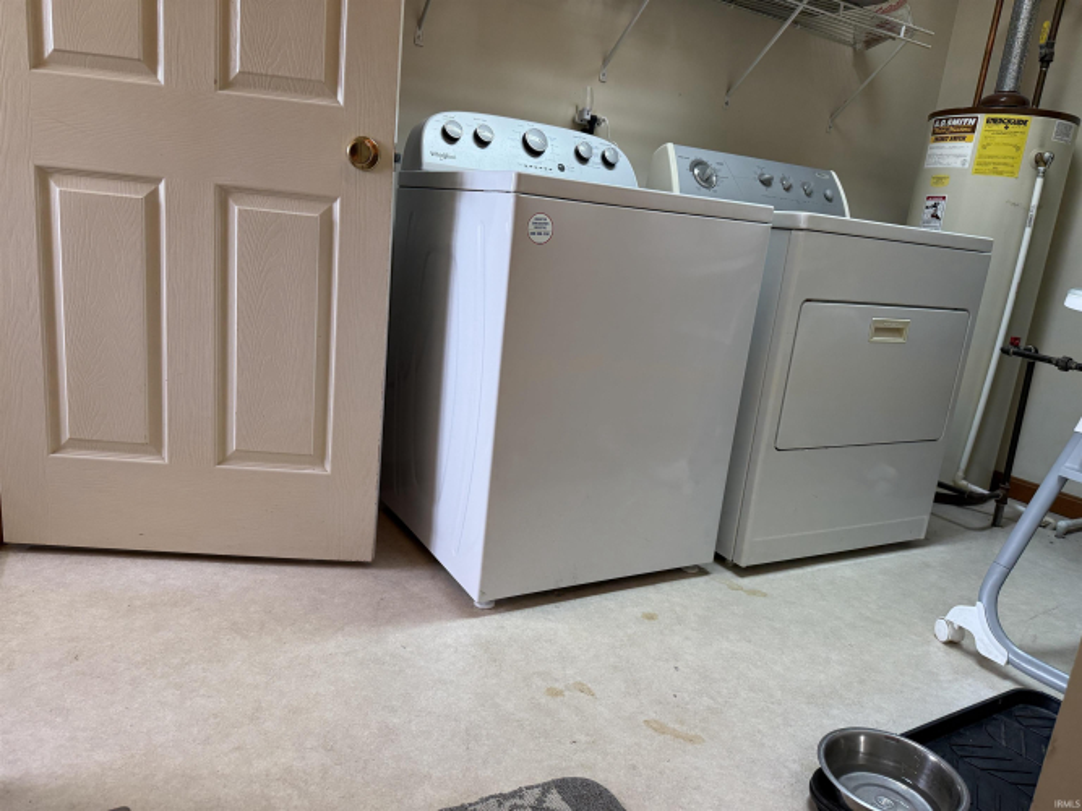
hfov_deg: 71.6
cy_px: 406
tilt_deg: -11.4
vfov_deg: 56.8
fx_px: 750
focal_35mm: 24
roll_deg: -5.2
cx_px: 541
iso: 200
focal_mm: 6.76
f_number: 1.78
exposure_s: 1/120
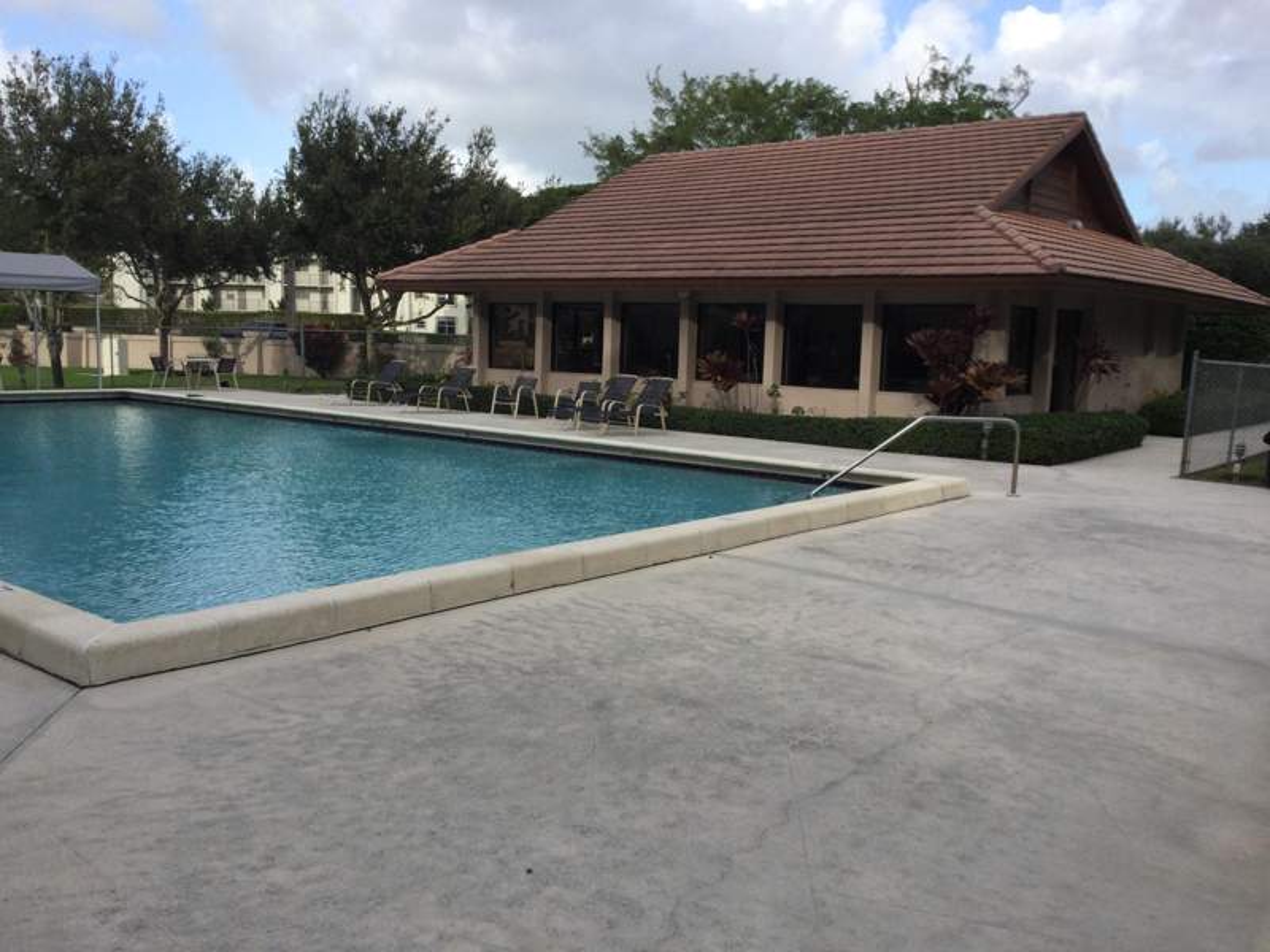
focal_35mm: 31
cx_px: 635
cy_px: 476
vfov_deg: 45.4
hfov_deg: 58.4
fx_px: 1137
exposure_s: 1/622
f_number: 2.4
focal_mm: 3.3
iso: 25
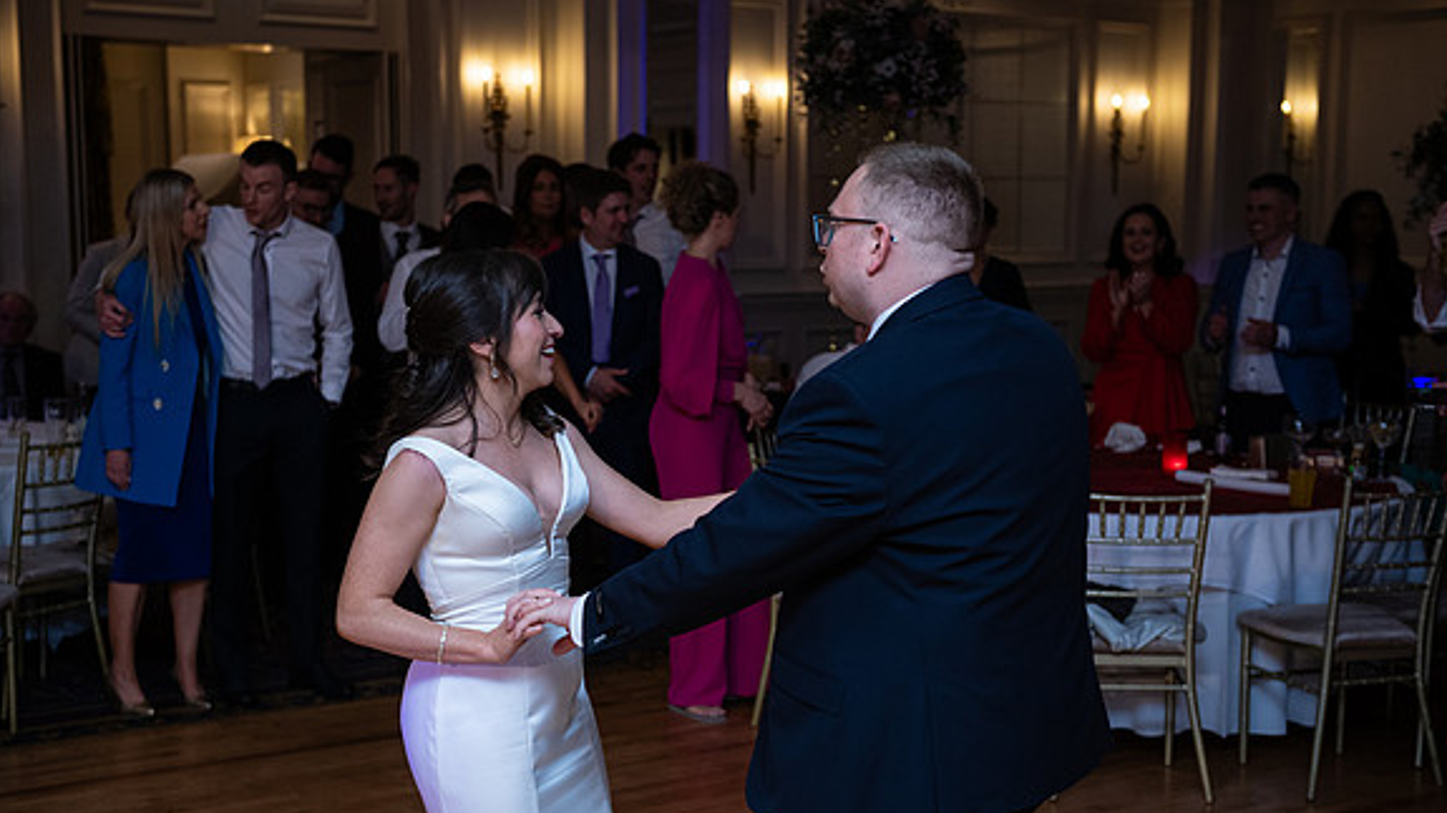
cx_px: 727
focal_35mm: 55
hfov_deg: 37.9
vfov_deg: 21.8
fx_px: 2110
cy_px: 467
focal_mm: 52
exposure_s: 1/160
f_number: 3.5
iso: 800
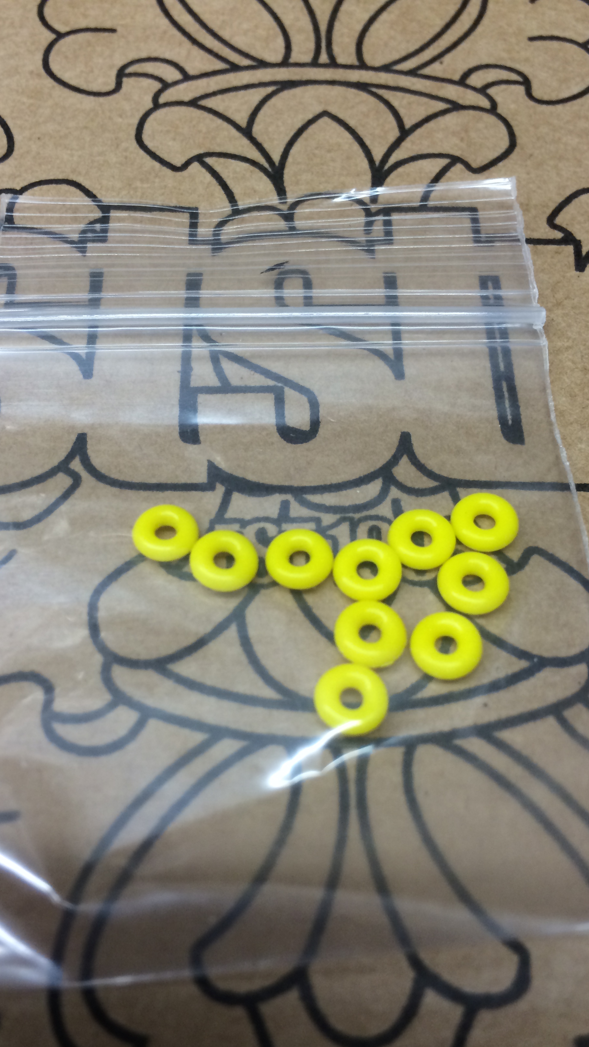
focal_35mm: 33
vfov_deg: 59.5
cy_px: 528
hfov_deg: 35.6
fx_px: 916
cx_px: 270
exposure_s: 1/33
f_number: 2.2
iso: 64
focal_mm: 4.12
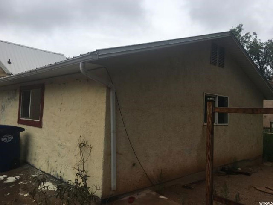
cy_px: 102
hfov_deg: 61.7
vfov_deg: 48.2
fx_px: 229
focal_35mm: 29
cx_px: 136
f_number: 2.2
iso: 25
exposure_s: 1/1026
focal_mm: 4.15
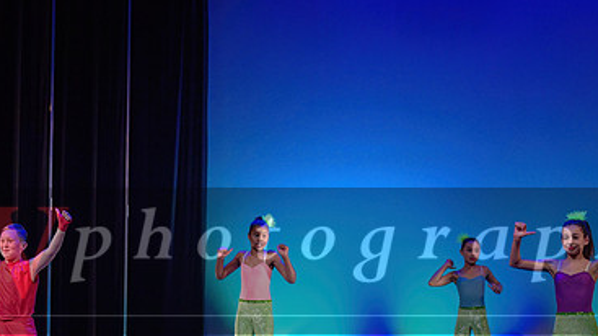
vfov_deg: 9.2
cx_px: 298
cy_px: 196
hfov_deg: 16.4
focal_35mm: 131
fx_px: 2076
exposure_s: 1/250
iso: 1600
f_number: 2.8
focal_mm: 70
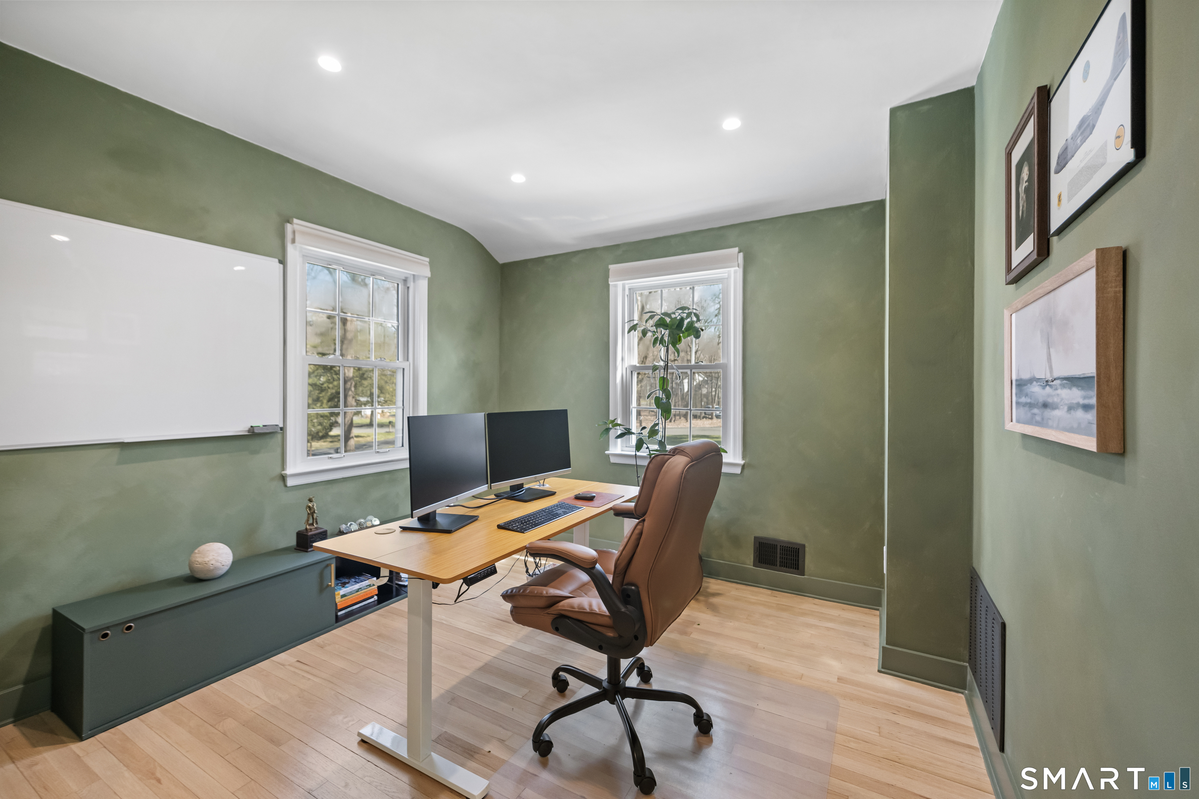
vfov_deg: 77.3
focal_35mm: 15
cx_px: 600
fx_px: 500
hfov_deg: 100.4
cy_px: 400
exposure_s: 1/40
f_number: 14
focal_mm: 15
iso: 1600
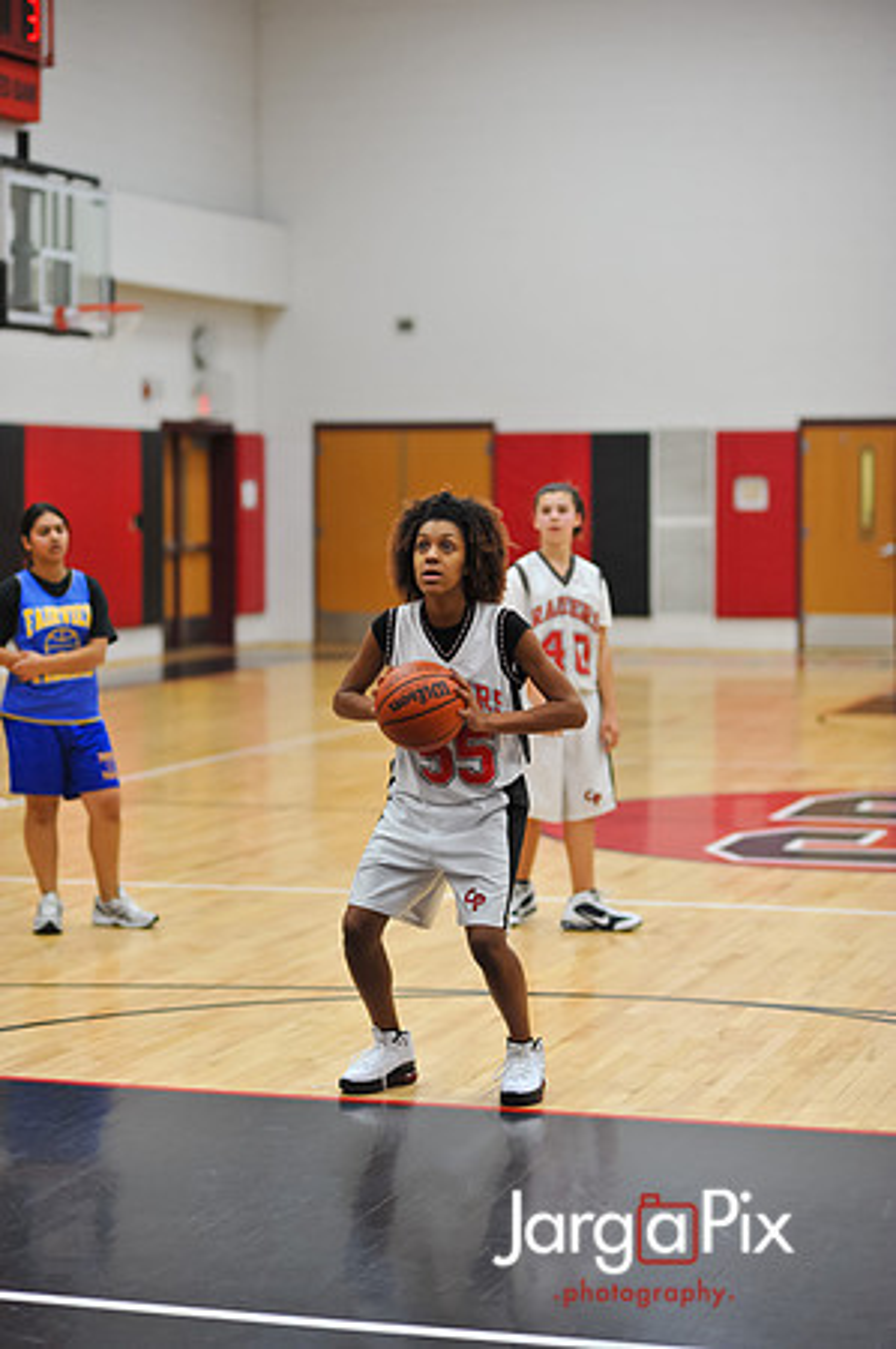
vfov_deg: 23.9
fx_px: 3180
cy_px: 674
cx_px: 448
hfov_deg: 16.0
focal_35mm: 85
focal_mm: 85
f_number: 2.2
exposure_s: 1/500
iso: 1400
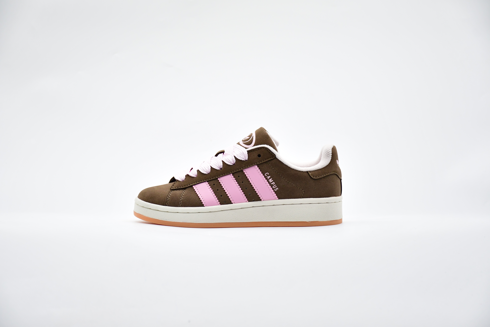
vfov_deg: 13.8
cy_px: 164
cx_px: 245
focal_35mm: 99
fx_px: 1347
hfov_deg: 20.6
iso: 1000
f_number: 5
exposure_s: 1/500
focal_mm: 66
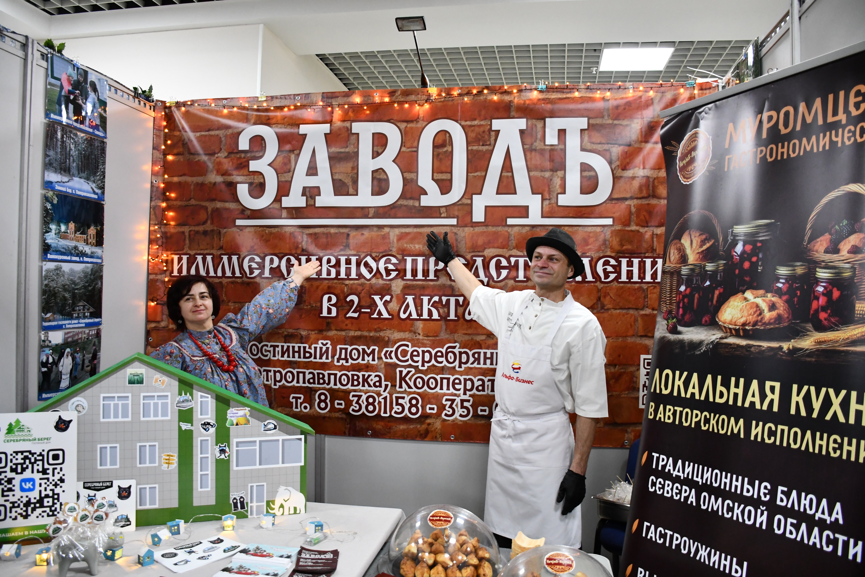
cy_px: 288
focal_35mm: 27
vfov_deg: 47.9
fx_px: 649
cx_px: 432
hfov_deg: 67.4
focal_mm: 18
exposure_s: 1/125
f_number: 3.5
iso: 2200
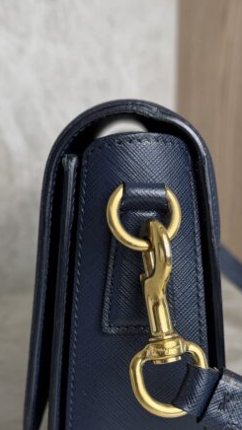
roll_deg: -1.3
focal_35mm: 48
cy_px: 293
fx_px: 548
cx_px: 121
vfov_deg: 42.2
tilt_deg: -15.4
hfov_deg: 24.9
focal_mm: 6.76
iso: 80
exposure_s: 1/120
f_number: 1.78
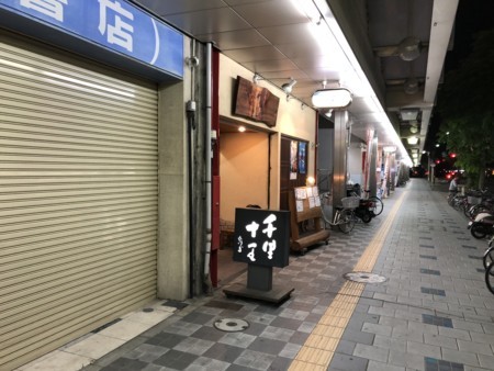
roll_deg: -1.9
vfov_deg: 49.8
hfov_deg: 63.4
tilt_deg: -1.5
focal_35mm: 28
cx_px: 247
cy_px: 186
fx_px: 400
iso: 40
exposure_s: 1/15
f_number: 1.8
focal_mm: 4
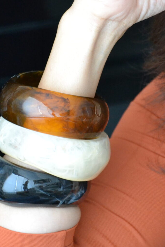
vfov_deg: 6.4
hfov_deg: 4.3
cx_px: 77
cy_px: 120
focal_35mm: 322
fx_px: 2214
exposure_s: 1/100
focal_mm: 122
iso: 3200
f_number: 4.8
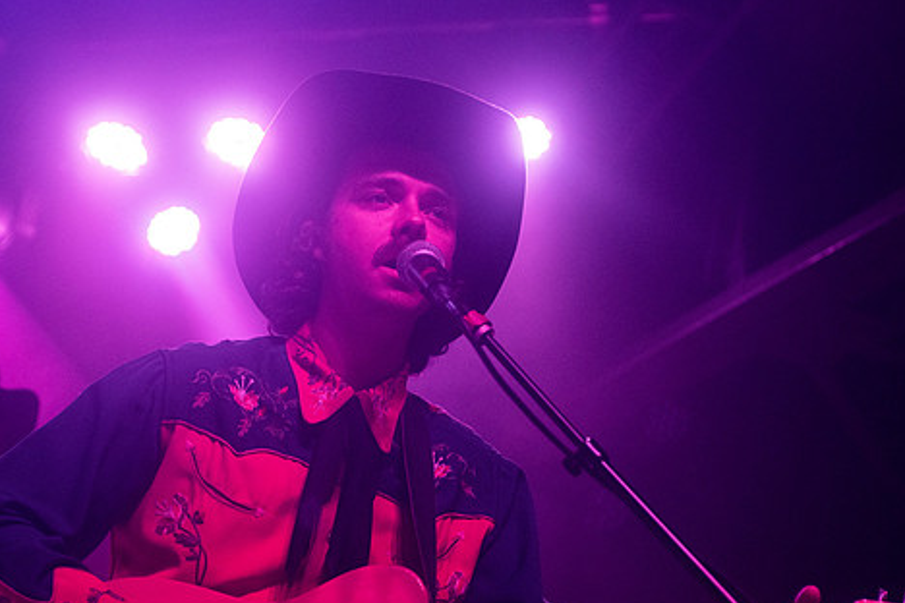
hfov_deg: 28.4
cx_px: 411
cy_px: 319
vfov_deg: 19.2
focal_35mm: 71
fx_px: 1785
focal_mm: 52
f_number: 3.2
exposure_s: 1/125
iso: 3200
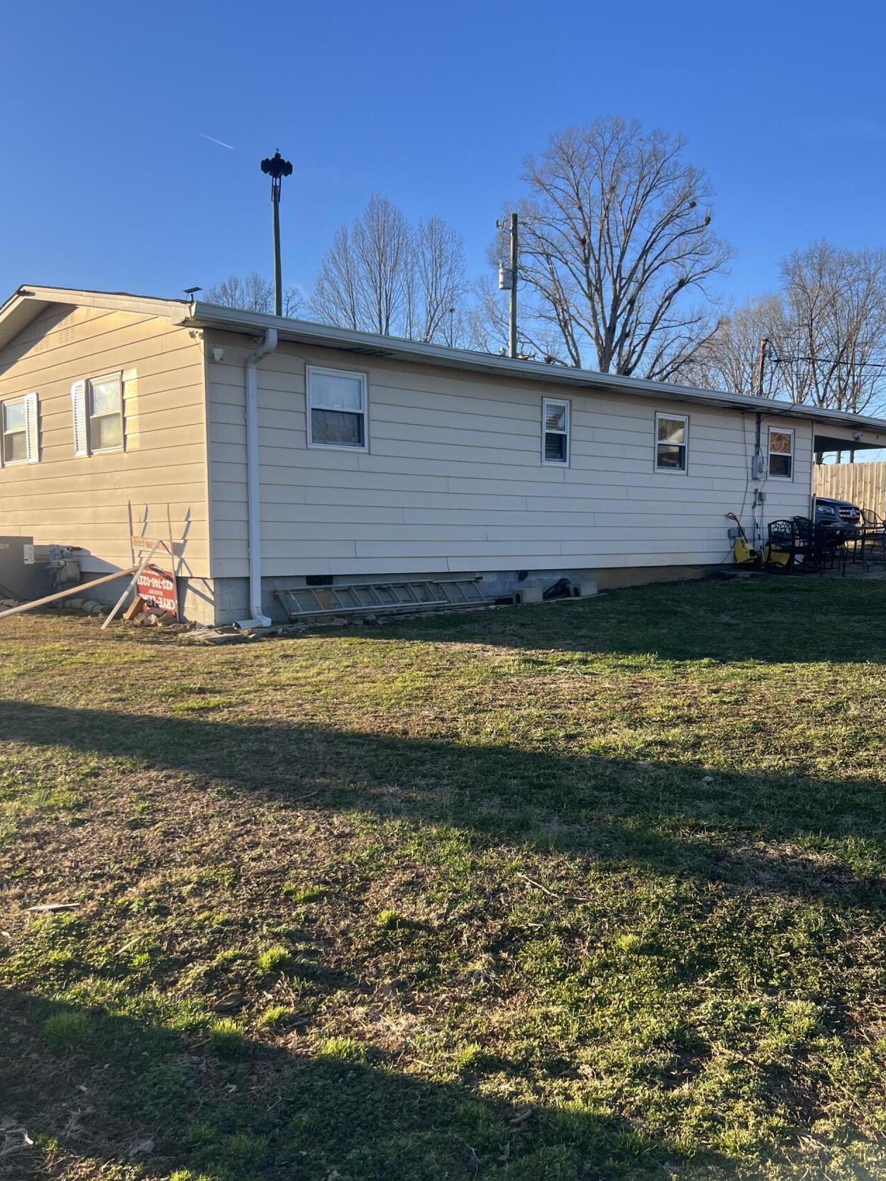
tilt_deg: -4.8
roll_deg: +0.2
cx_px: 423
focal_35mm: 31
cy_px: 644
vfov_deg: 58.3
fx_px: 1058
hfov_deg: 45.4
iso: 50
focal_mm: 5.7
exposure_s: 1/1698
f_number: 1.5
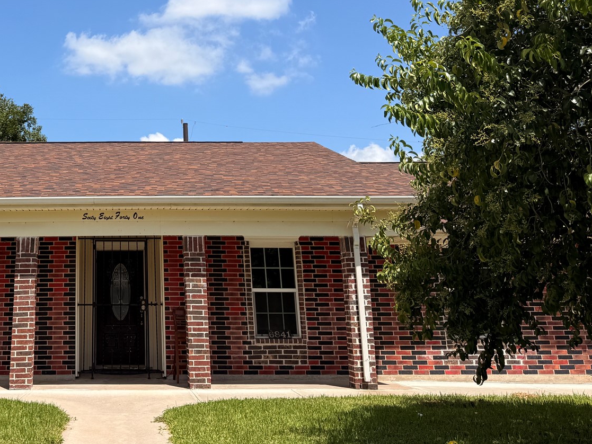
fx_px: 753
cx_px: 109
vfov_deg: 31.8
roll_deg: +0.1
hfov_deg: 40.9
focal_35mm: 44
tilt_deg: +16.4
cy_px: 77
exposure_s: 1/4673
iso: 80
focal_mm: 6.76
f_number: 1.78
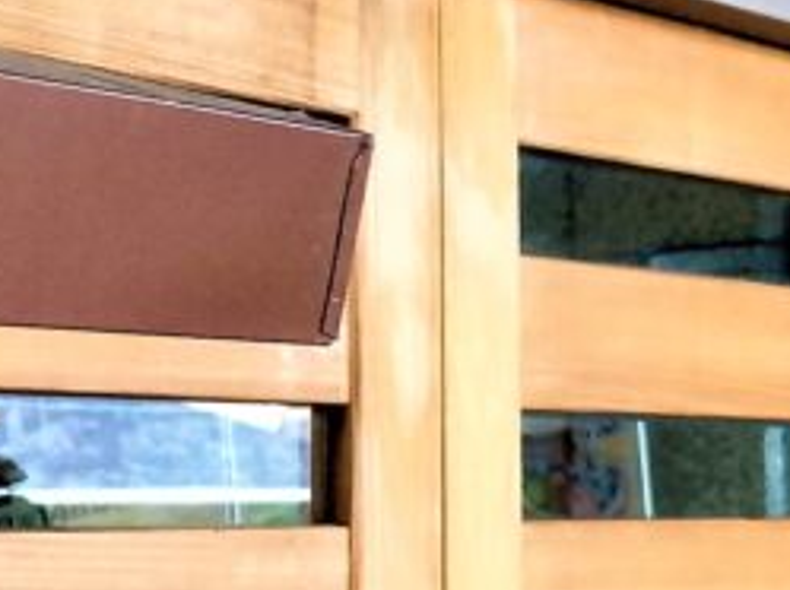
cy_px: 89
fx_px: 3190
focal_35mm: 140
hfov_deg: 13.4
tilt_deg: +9.3
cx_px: 1120
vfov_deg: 10.5
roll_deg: +2.2
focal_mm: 4.15
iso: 50
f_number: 2.2
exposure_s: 1/30
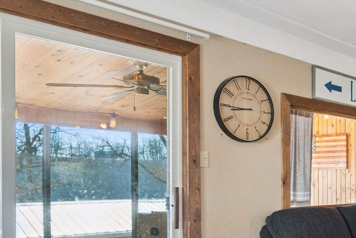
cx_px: 424
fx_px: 435
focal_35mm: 44
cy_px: 186
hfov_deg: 35.4
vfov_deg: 29.9
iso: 800
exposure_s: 1/20
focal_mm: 16
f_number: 10
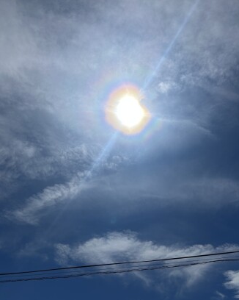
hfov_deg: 51.5
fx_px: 248
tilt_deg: +45.6
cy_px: 165
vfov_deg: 62.1
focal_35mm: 28
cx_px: 123
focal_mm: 5.7
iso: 40
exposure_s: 1/23256
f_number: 1.5
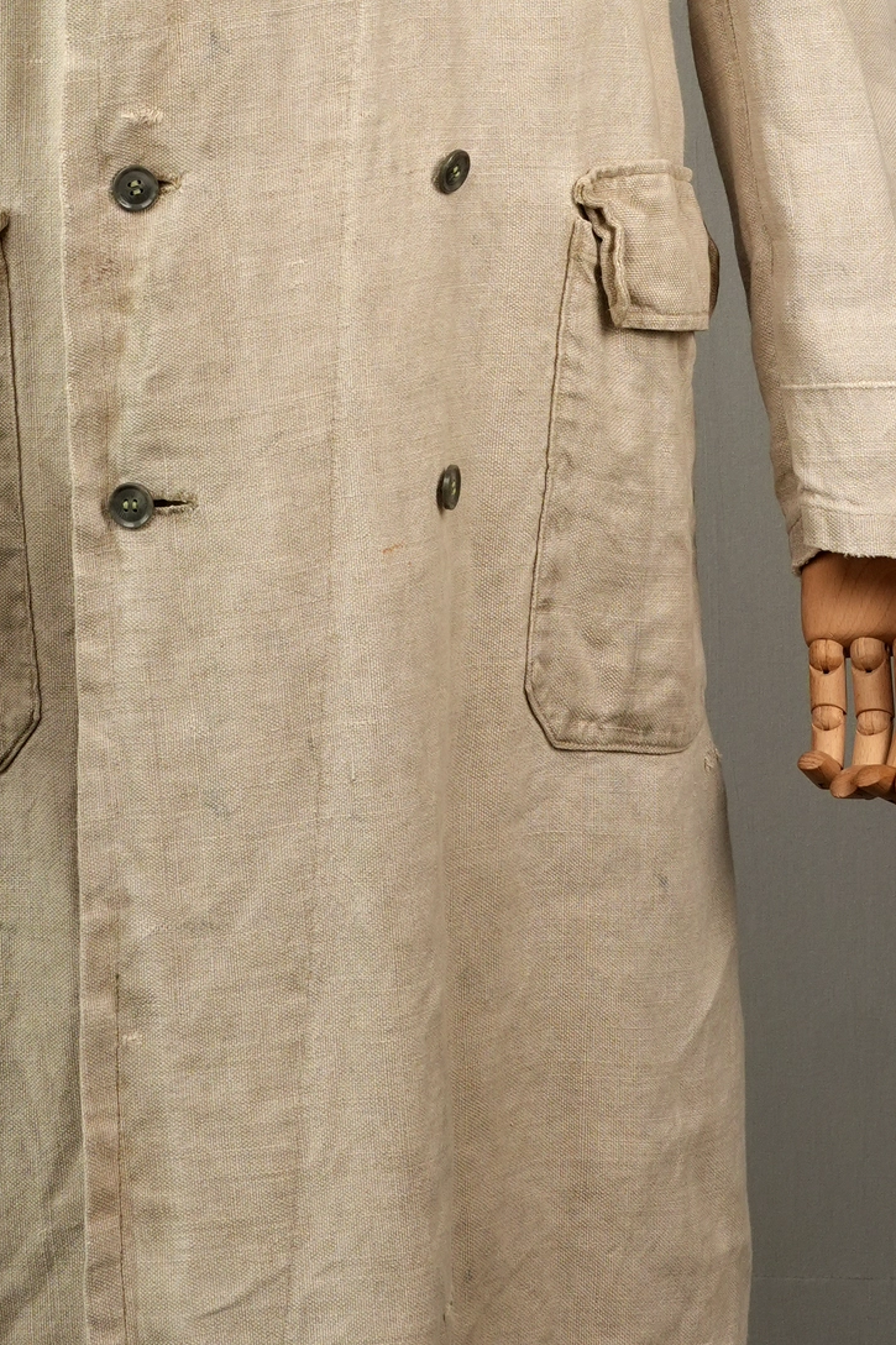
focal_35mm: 135
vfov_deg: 14.9
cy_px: 20
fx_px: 5041
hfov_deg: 10.1
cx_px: 293
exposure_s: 1/30
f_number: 7.1
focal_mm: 34
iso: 250
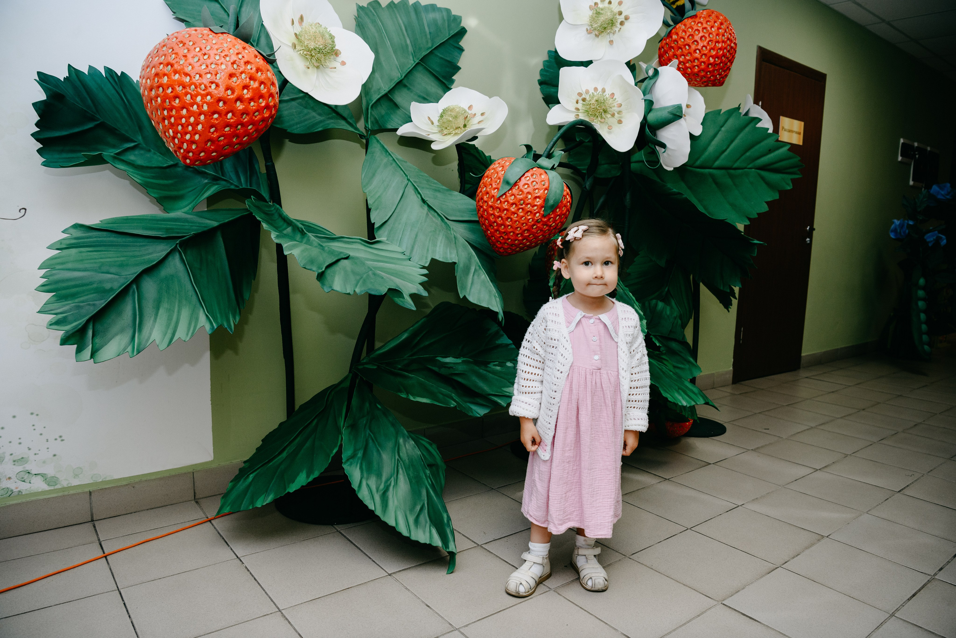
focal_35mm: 24
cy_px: 319
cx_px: 478
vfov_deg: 53.1
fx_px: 637
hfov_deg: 73.7
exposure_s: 1/160
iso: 320
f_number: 4
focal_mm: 24
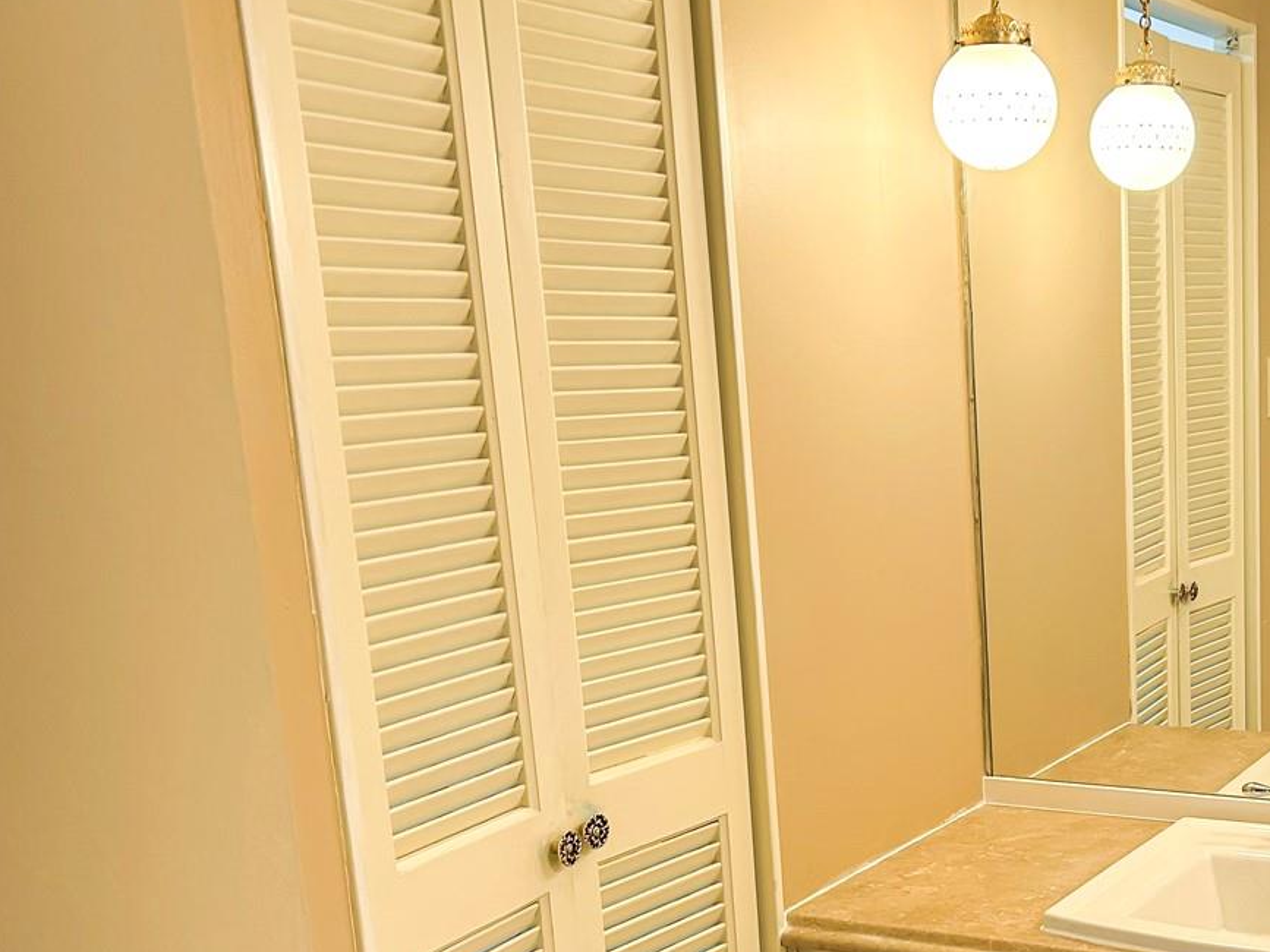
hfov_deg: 37.9
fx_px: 1761
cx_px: 1050
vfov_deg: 29.7
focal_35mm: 48
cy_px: 722
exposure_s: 1/120
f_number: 1.5
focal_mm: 5.7
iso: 125
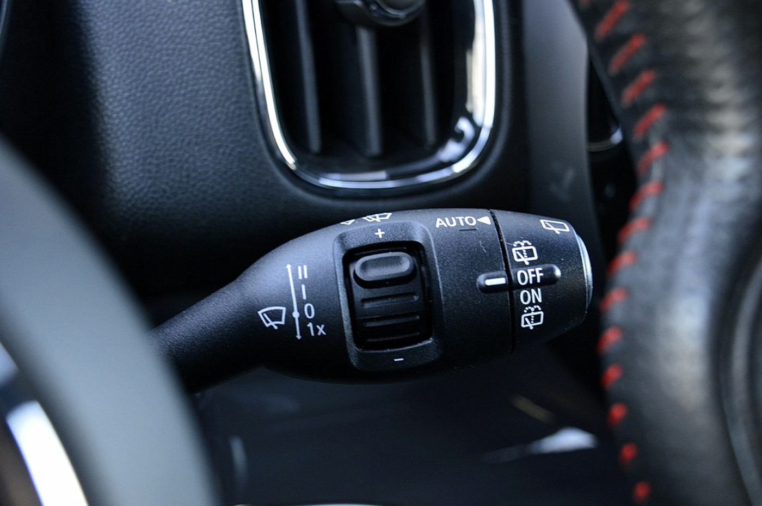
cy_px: 253
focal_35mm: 60
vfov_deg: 22.6
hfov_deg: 33.4
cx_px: 381
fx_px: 1269
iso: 800
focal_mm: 40
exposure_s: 1/20
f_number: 4.8
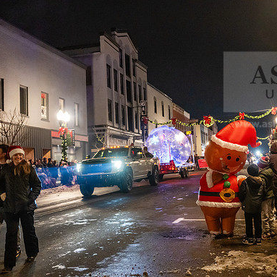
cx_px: 202
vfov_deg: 37.6
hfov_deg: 36.8
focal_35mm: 45
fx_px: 407
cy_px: 139
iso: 5000
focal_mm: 35
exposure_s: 1/200
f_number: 3.2
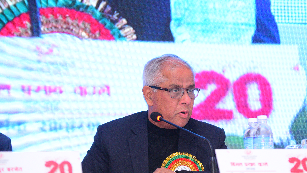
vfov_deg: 7.4
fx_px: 1327
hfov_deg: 13.2
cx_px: 188
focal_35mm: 163
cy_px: 98
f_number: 4
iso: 1600
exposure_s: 1/160
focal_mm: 120
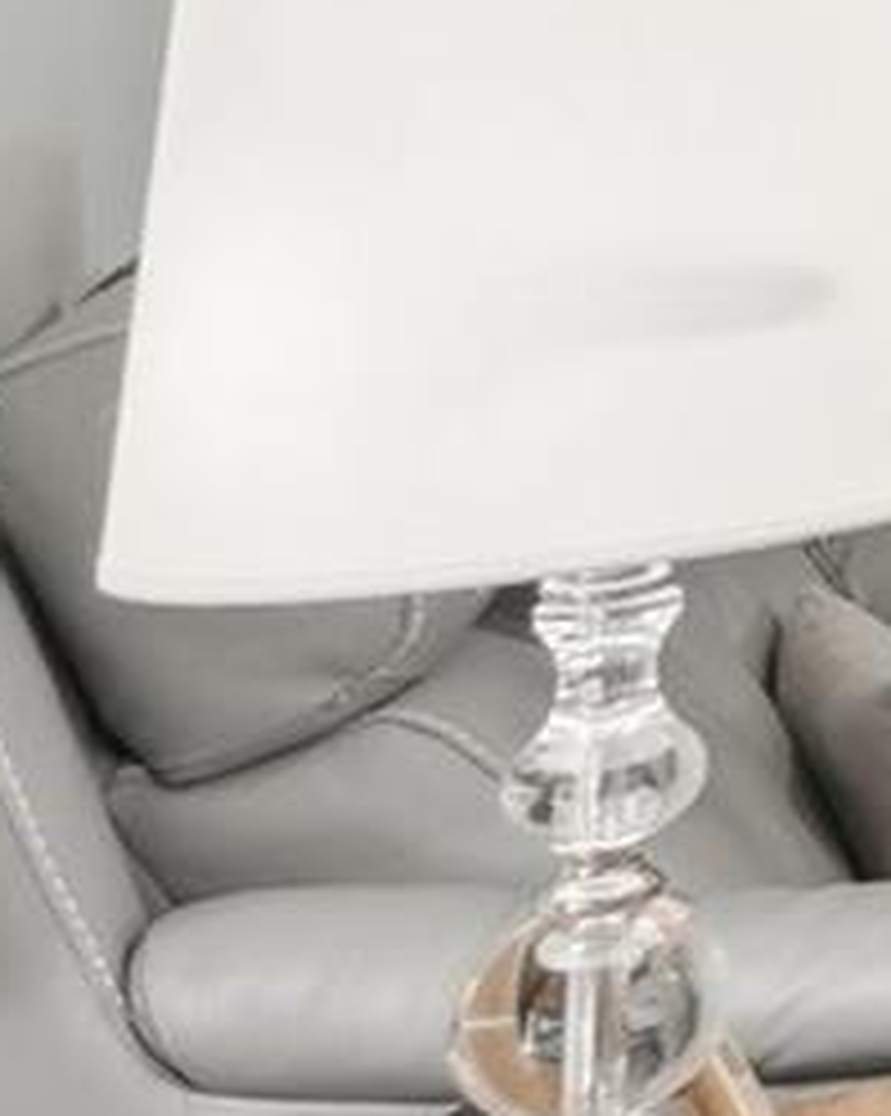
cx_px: 3393
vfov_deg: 18.9
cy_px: -144
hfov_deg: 8.7
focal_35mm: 97
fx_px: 3201
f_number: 8
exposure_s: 1/10
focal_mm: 16
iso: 400
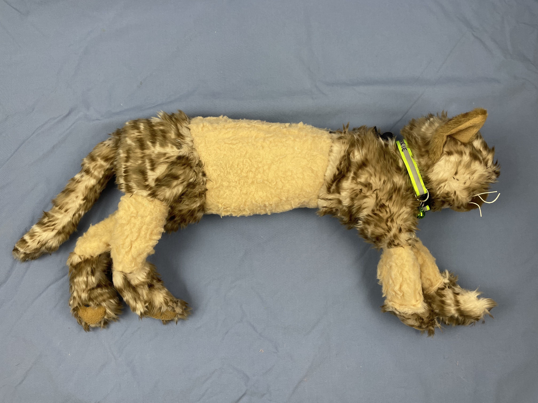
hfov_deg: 67.3
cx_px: 269
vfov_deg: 53.1
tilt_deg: -85.9
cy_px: 202
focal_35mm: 26
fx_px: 404
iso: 32
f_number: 1.6
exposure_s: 1/184
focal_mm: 4.2
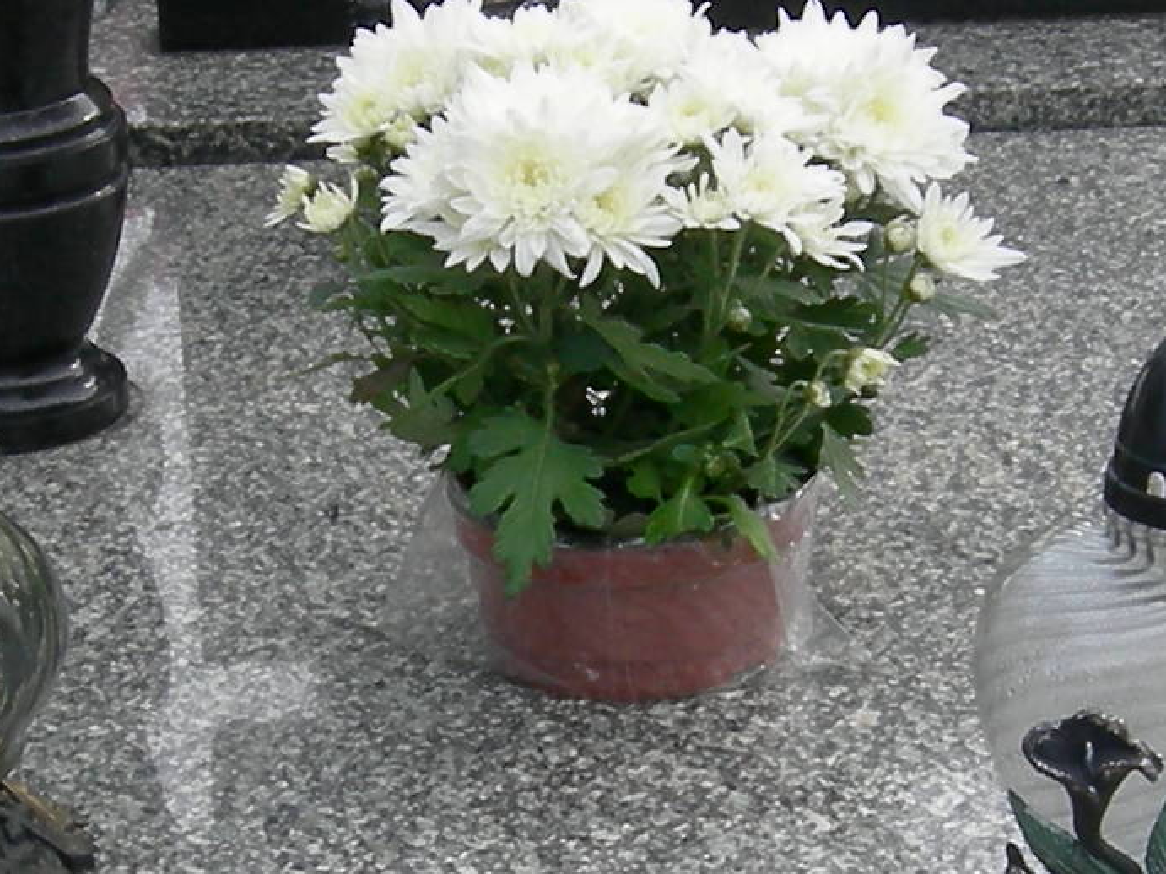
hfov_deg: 14.6
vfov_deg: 11.0
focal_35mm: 135
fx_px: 4547
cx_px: 532
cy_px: 639
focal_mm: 7.5
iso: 64
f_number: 4.8
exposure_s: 1/154
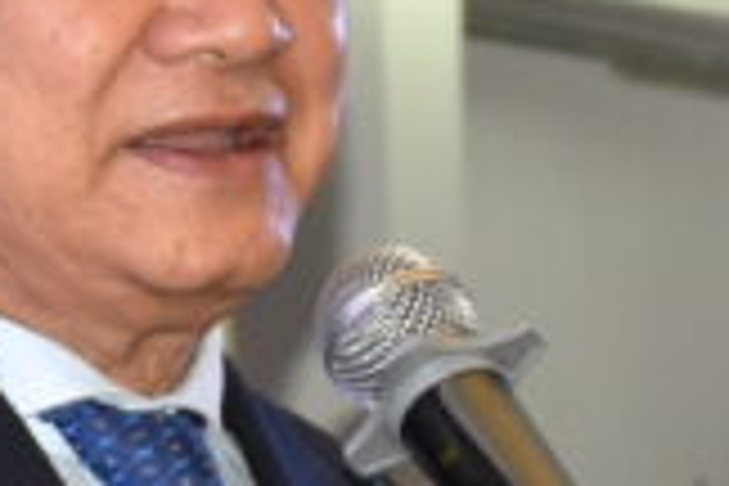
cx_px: 153
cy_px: 403
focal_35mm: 570
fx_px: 11542
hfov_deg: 3.6
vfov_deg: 2.4
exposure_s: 1/60
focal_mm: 60
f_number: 8
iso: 640
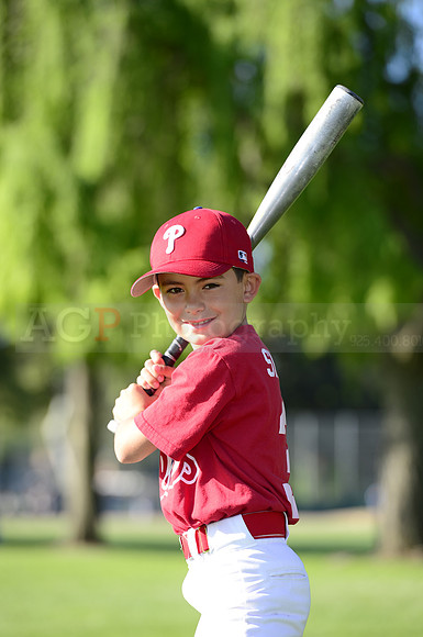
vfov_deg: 11.1
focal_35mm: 185
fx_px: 3270
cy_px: 318
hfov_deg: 7.4
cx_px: 212
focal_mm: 185
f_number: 5
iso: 200
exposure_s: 1/500
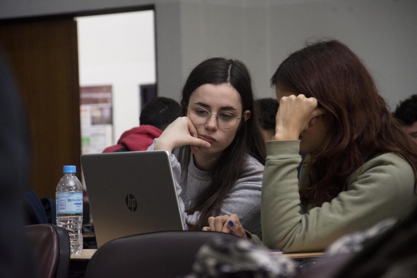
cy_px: 139
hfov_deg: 13.0
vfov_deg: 8.7
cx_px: 208
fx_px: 1825
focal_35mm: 158
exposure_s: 1/125
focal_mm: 105
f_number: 5.6
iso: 2500
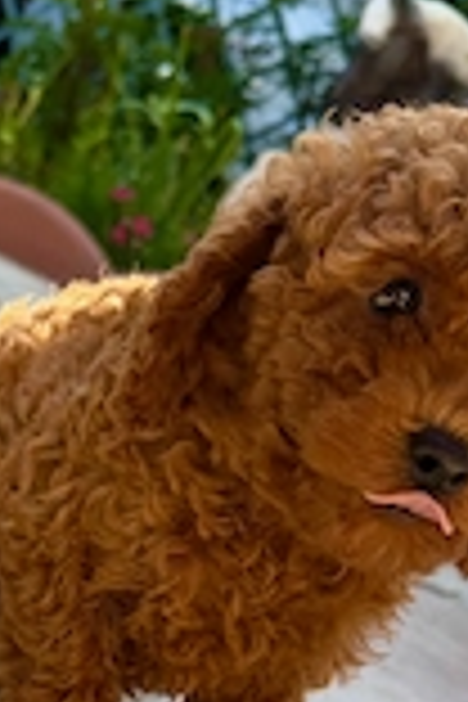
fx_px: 1248
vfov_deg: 29.6
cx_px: -45
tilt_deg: -24.4
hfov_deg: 20.3
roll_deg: -27.9
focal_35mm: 64
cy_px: 675
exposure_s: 1/715
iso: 100
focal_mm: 6.76
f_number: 1.78
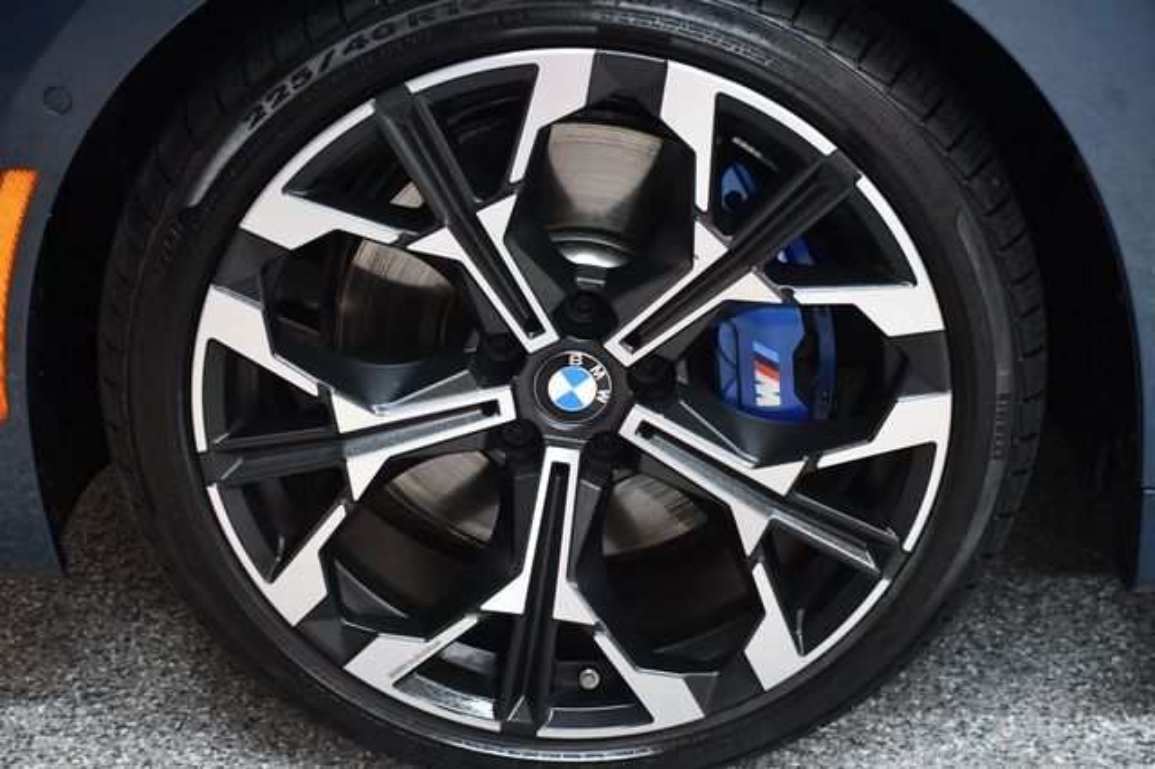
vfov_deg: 17.5
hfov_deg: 26.0
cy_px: 384
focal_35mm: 78
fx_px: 2501
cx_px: 578
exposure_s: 1/60
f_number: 4.8
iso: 3600
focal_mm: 52
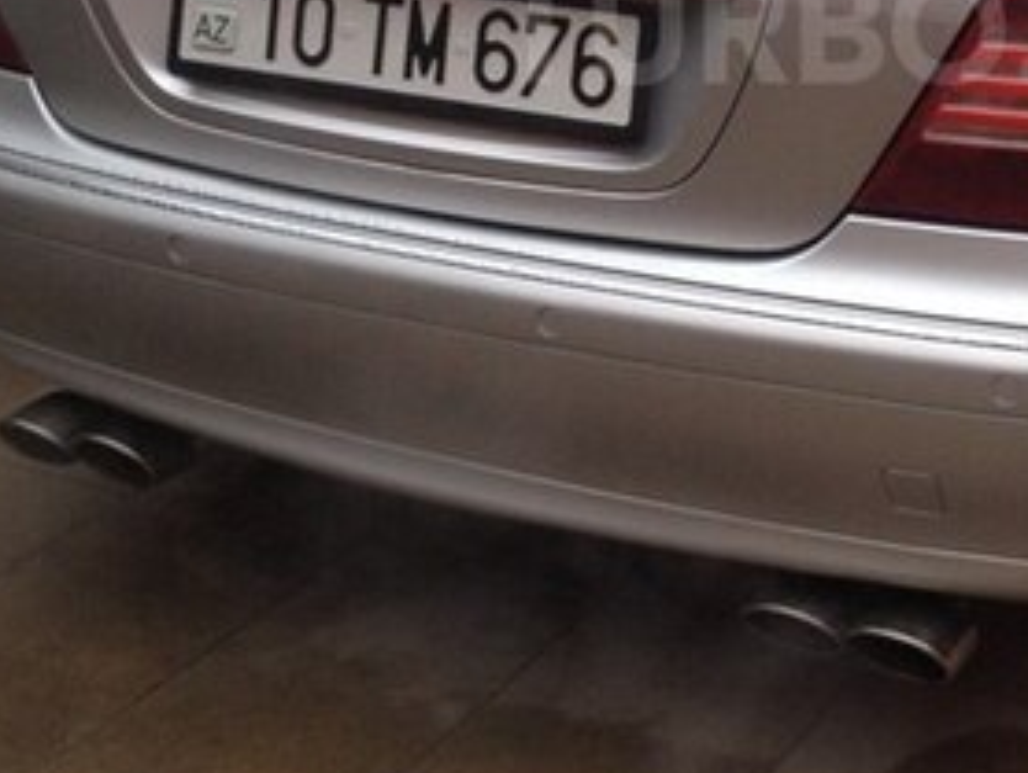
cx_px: 876
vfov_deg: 17.5
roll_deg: -1.4
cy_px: 28
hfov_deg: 23.1
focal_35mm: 83
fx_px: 2467
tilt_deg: -15.9
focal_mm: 4.28
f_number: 2.4
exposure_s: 1/20
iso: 50
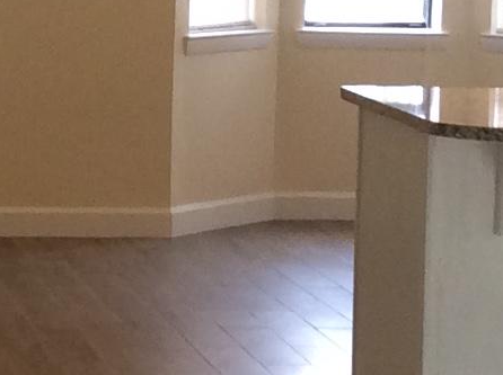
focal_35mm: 186
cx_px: 32
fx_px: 2698
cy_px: 51
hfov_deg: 10.6
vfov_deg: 7.9
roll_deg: -1.4
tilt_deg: -5.2
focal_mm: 3.3
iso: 80
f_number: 2.4
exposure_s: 1/24
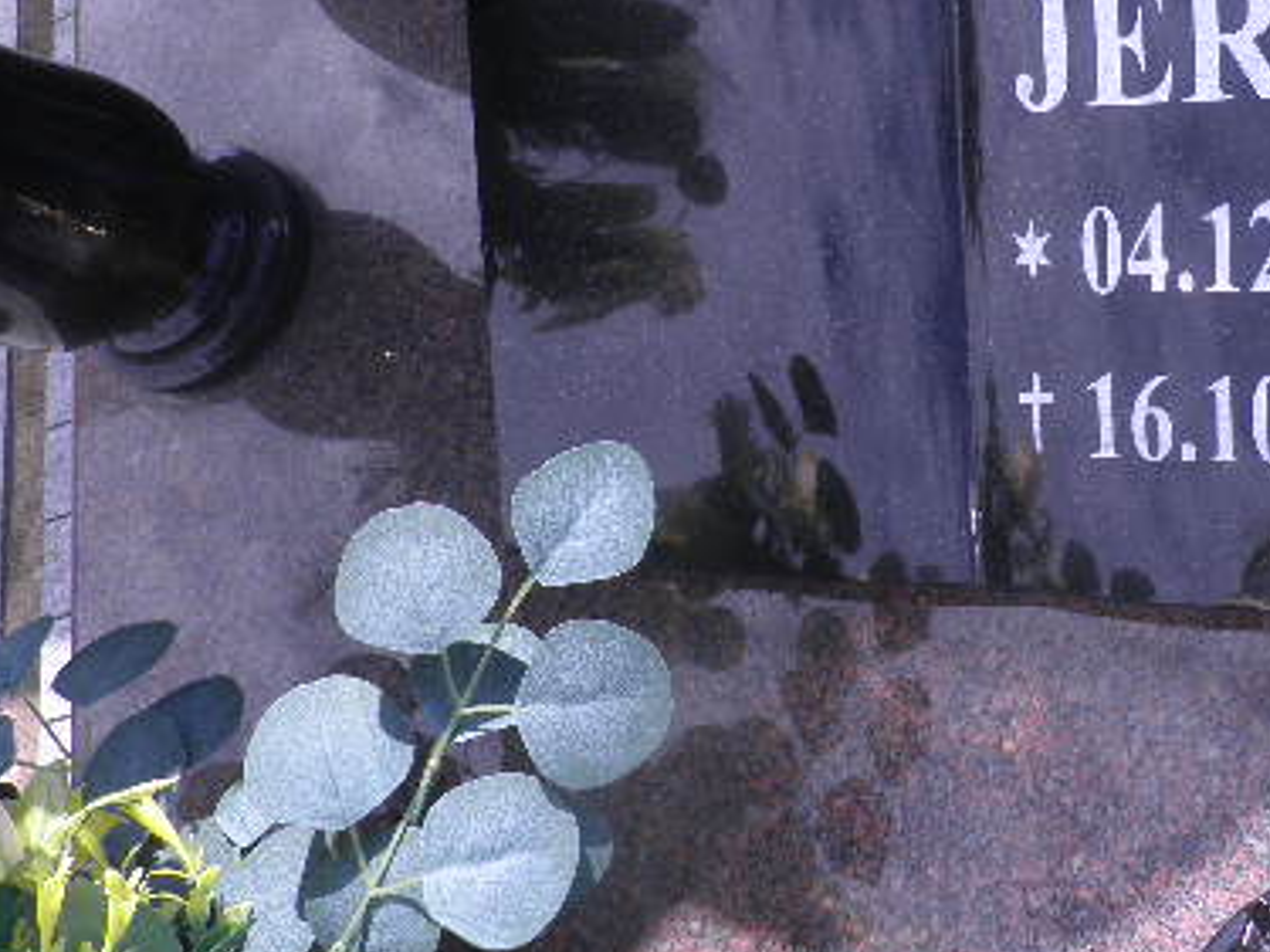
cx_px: 857
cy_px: 237
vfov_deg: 34.4
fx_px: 1504
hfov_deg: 45.0
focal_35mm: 41
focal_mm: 4.3
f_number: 3.3
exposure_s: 1/400
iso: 64
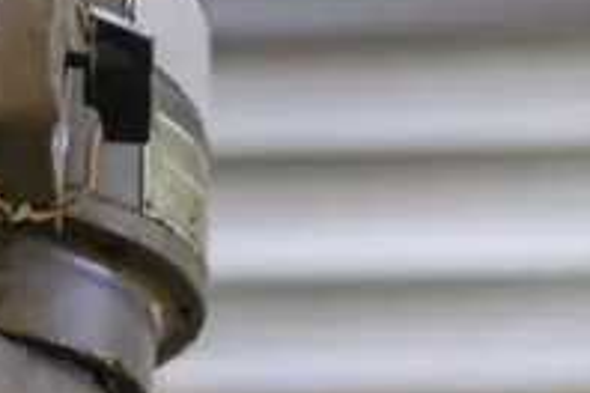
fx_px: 3818
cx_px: 790
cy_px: 924
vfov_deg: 5.7
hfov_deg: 8.7
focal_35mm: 233
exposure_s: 1/320
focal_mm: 45
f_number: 1.8
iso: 250
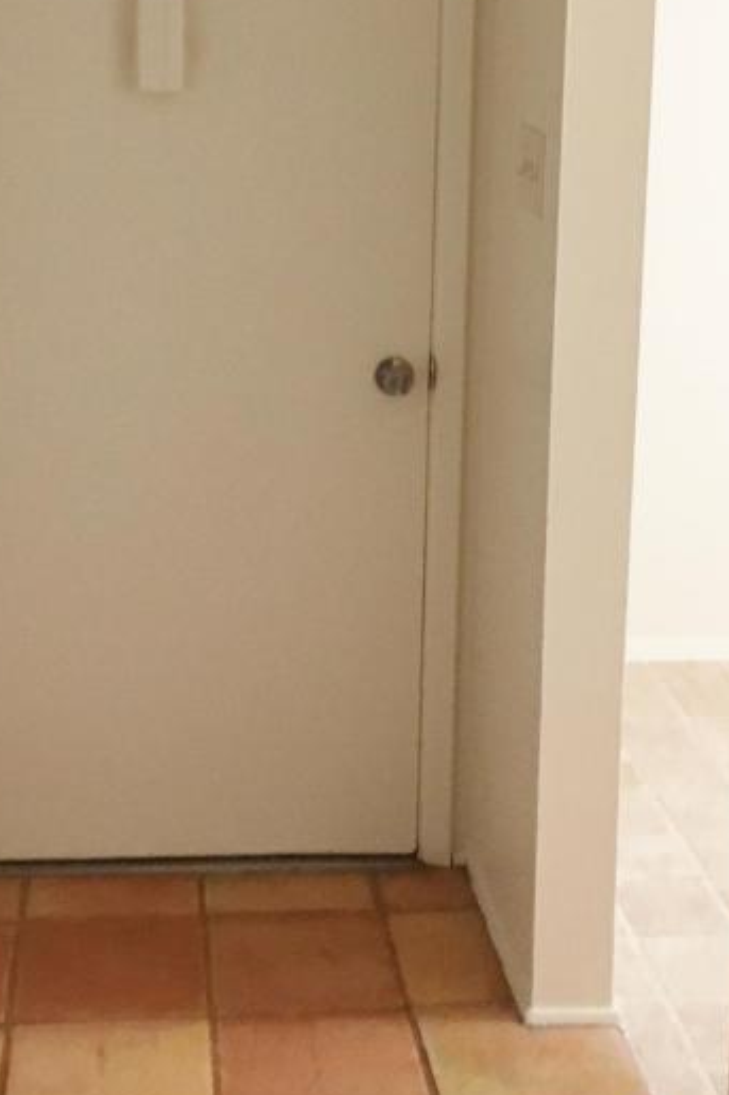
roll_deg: -1.3
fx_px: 1824
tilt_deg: -9.5
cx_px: 240
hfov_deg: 22.5
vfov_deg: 32.9
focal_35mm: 60
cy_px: 308
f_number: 2.2
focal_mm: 4.15
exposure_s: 1/30
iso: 200
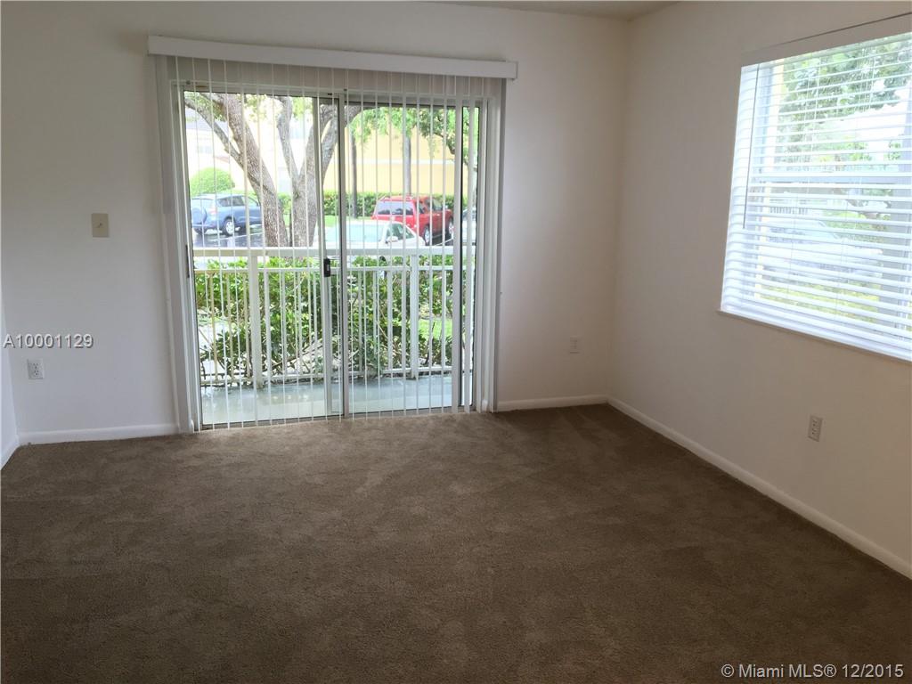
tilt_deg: -11.1
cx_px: 456
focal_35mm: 29
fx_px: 764
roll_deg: -1.5
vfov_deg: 48.2
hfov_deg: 61.7
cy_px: 342
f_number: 2.2
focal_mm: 4.15
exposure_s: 1/30
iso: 80
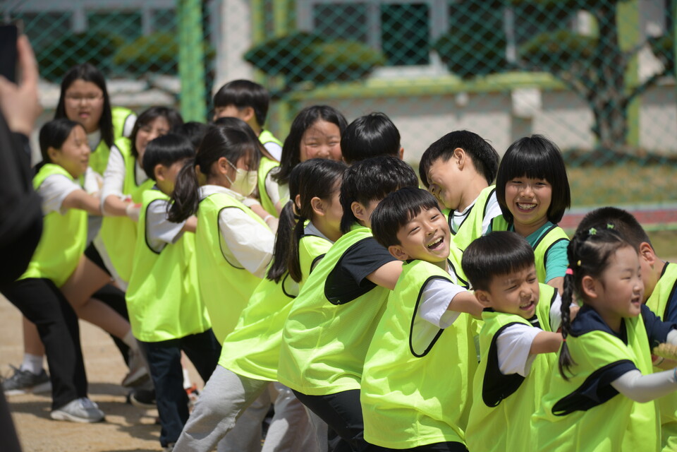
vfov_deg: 6.9
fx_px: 3761
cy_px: 226
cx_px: 338
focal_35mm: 200
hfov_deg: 10.3
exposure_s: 1/500
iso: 80
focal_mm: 200
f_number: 5.3
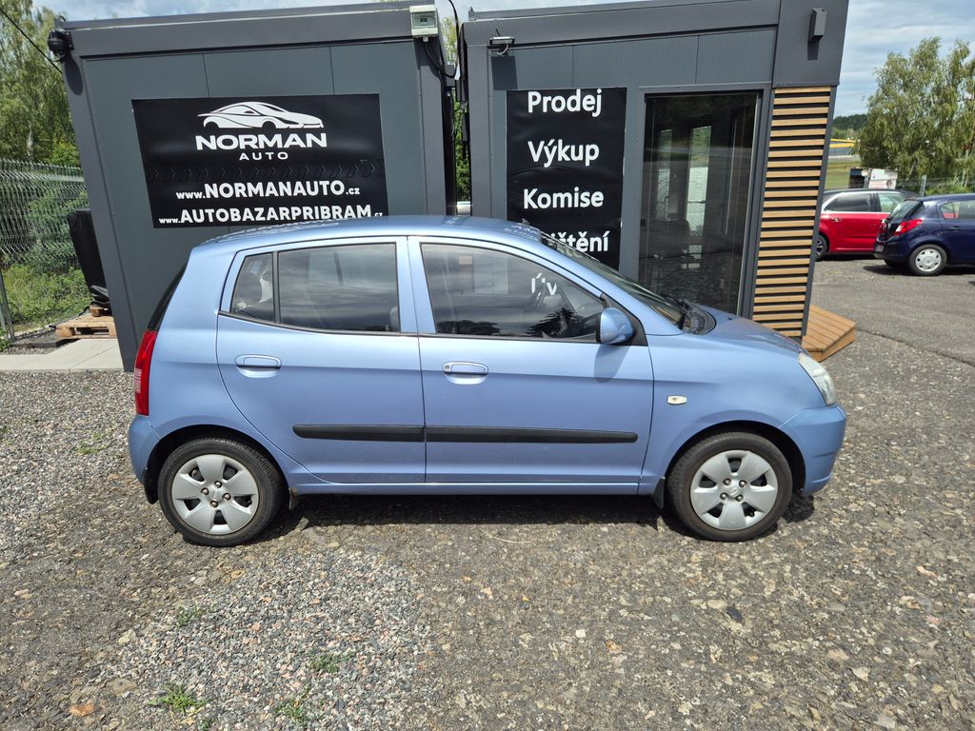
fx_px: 648
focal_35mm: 23
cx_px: 488
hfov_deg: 73.9
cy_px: 366
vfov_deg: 58.9
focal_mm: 5.4
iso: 25
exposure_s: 1/2616
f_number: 1.8
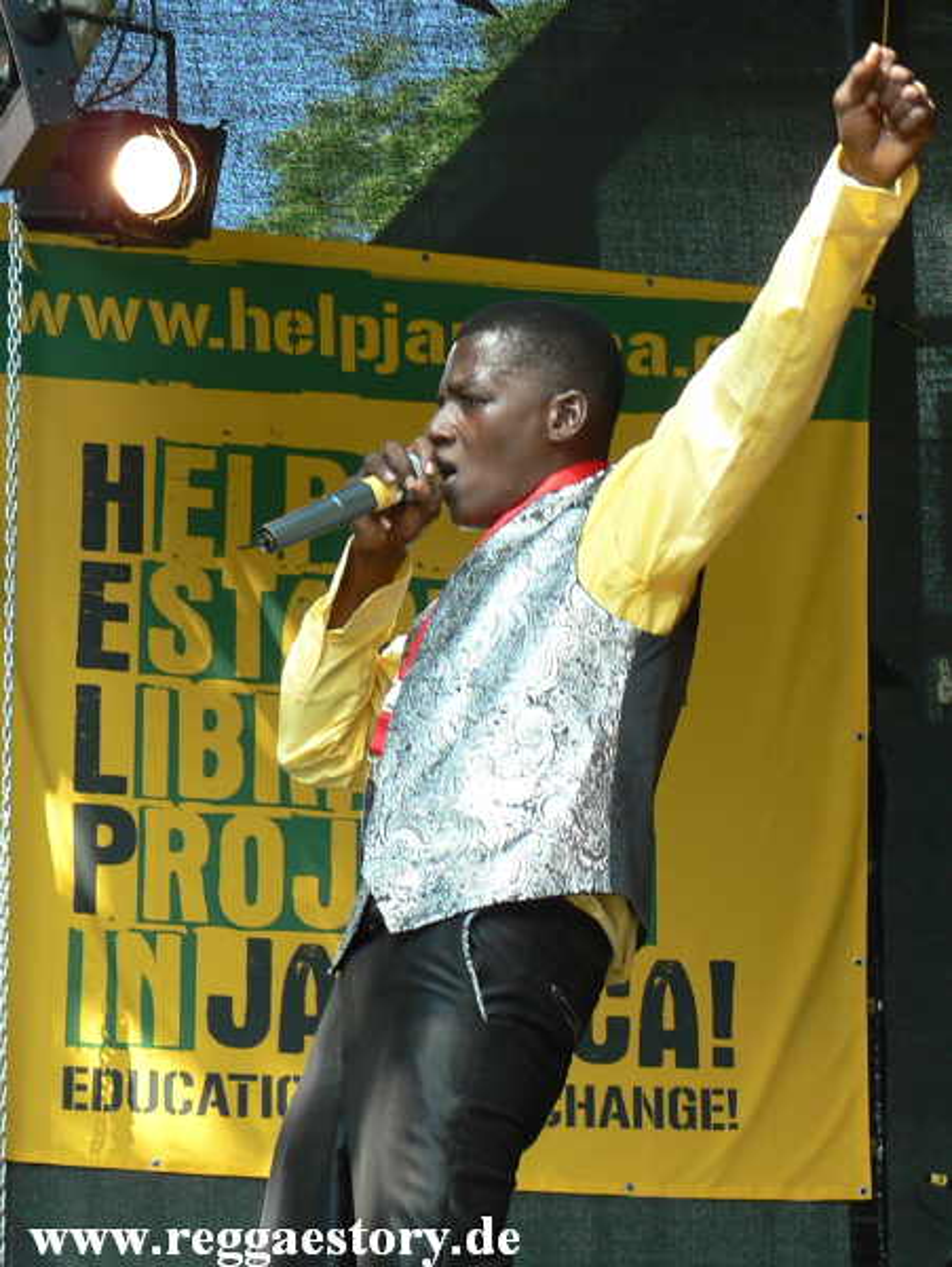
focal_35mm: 88
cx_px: 476
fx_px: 3222
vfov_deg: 22.2
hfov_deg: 16.8
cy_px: 634
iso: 64
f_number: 3.2
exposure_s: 1/50
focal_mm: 15.2
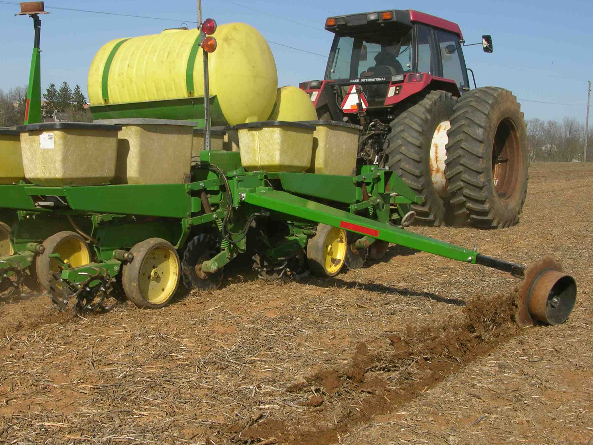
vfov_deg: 30.3
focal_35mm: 48
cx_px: 203
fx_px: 822
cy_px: 229
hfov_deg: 39.2
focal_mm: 8.9
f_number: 6.3
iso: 50
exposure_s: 1/286
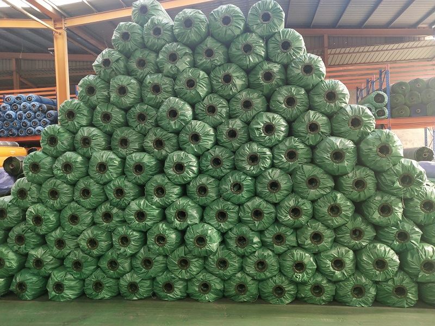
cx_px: 218
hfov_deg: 60.0
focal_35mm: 30
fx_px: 377
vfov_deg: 46.8
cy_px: 163
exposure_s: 1/50
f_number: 1.8
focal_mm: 3.95
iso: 204
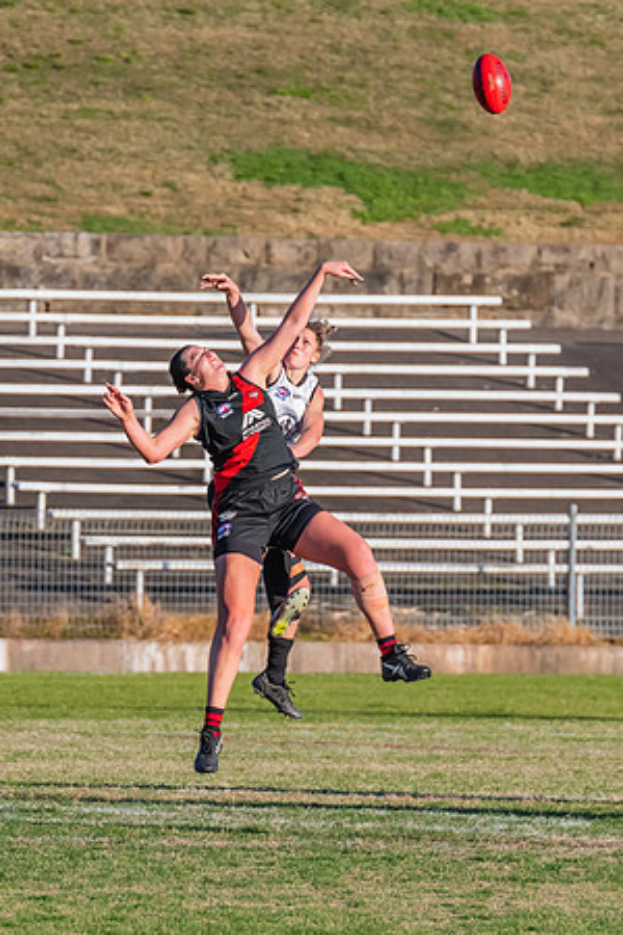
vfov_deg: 2.6
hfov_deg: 1.7
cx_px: 196
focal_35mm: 790
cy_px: 526
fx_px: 20497
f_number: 9
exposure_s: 1/1250
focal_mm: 380
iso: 800
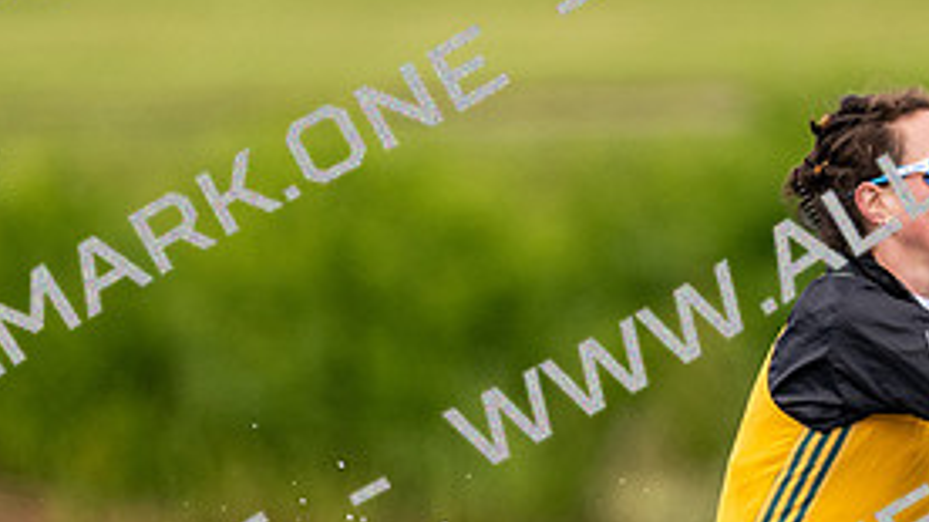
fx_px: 48780
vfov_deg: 0.6
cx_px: 858
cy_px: 475
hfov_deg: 1.1
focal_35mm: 1981
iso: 560
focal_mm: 600
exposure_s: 1/2500
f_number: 4
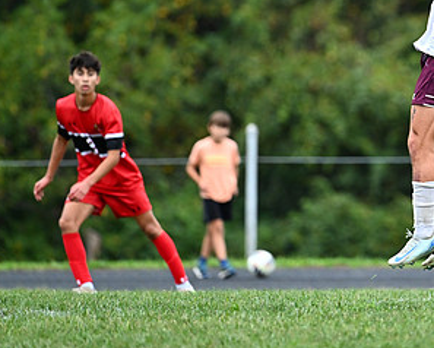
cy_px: 78
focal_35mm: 733
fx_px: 9421
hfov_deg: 2.6
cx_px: 416
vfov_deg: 2.1
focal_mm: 400
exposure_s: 1/1250
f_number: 4.5
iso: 3200
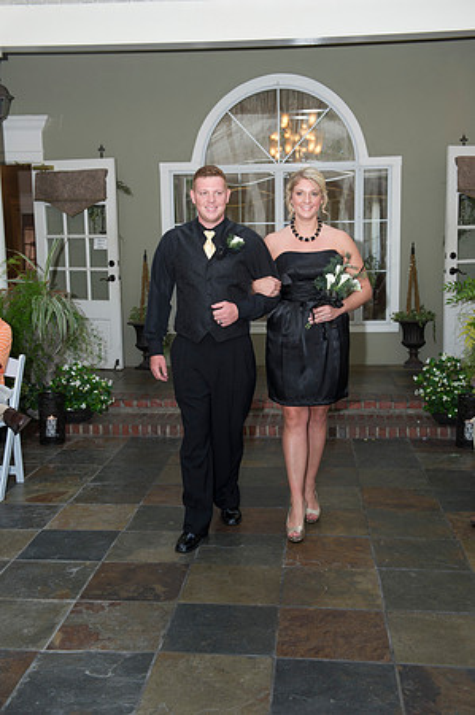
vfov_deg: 46.4
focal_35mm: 42
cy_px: 358
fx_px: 833
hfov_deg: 31.8
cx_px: 238
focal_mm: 42
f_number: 5
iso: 800
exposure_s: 1/100
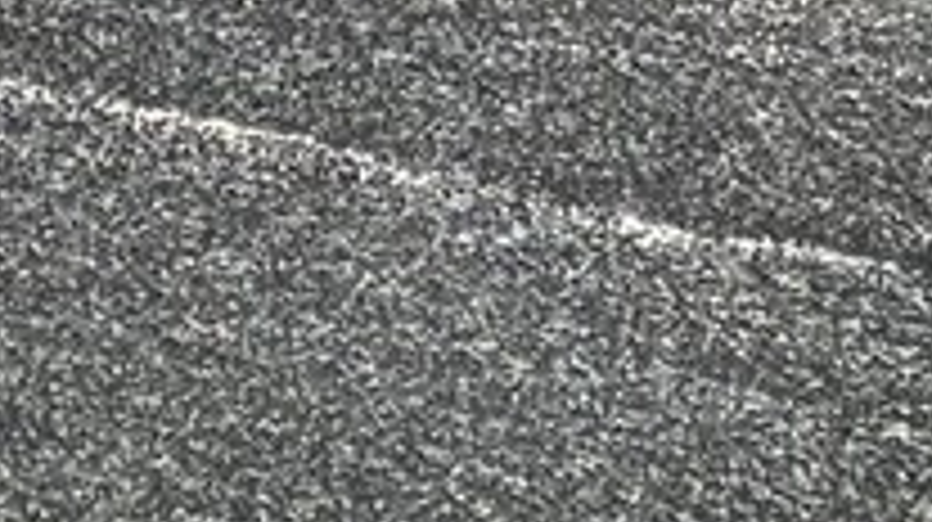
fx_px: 9753
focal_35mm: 395
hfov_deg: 5.5
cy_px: -1328
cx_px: 284
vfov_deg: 3.0
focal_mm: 6
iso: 20
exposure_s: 1/533
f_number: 2
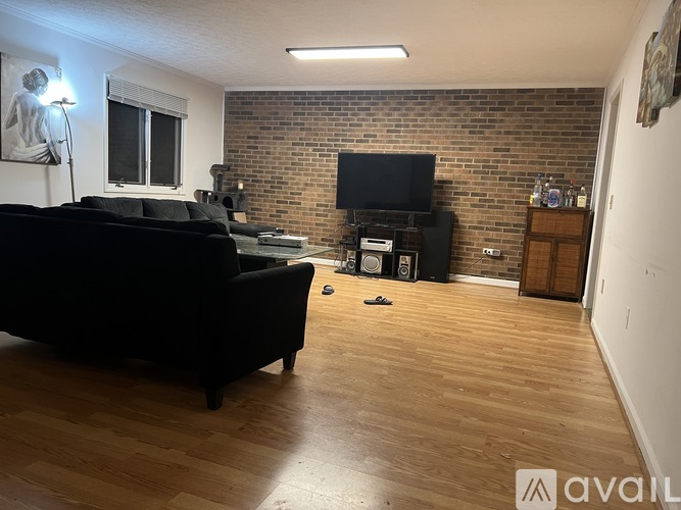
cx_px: 340
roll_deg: -3.3
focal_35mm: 26
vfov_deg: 53.0
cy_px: 255
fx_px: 511
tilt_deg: -6.0
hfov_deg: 67.3
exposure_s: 1/60
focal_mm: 5.7
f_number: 1.5
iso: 320
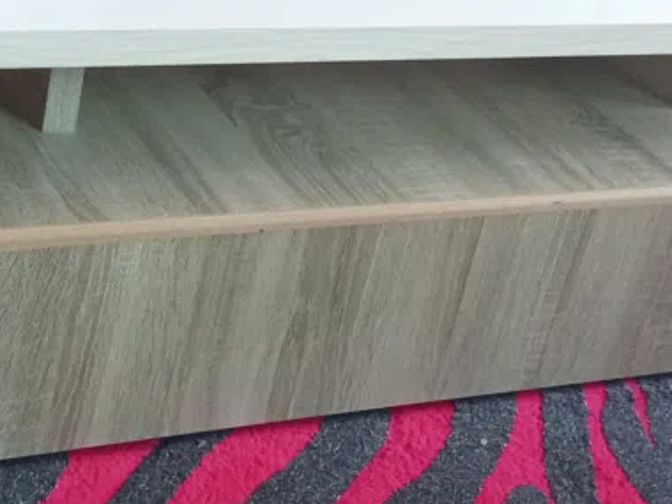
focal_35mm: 86
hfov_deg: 22.7
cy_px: 145
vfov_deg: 17.1
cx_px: 283
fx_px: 1670
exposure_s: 1/20
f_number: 1.8
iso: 1112
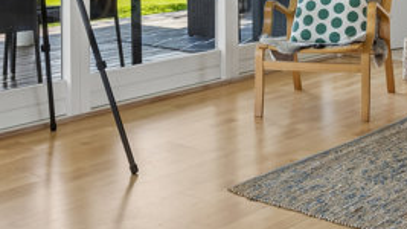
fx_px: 729
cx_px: 427
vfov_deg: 16.7
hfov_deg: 28.8
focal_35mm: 68
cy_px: -80
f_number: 8
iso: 200
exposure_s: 1/25
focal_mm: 21.5
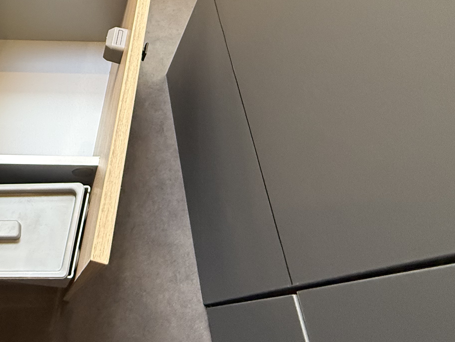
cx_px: 55
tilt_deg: -55.9
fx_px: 407
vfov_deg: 43.3
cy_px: 68
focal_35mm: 31
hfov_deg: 52.2
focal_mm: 2.22
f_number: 2.2
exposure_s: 1/99
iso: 320
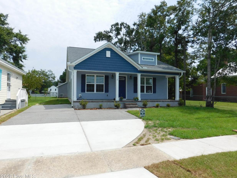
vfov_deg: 56.8
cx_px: 120
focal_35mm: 24
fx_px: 164
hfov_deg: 71.6
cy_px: 92
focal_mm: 4
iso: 125
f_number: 6
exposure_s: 1/500
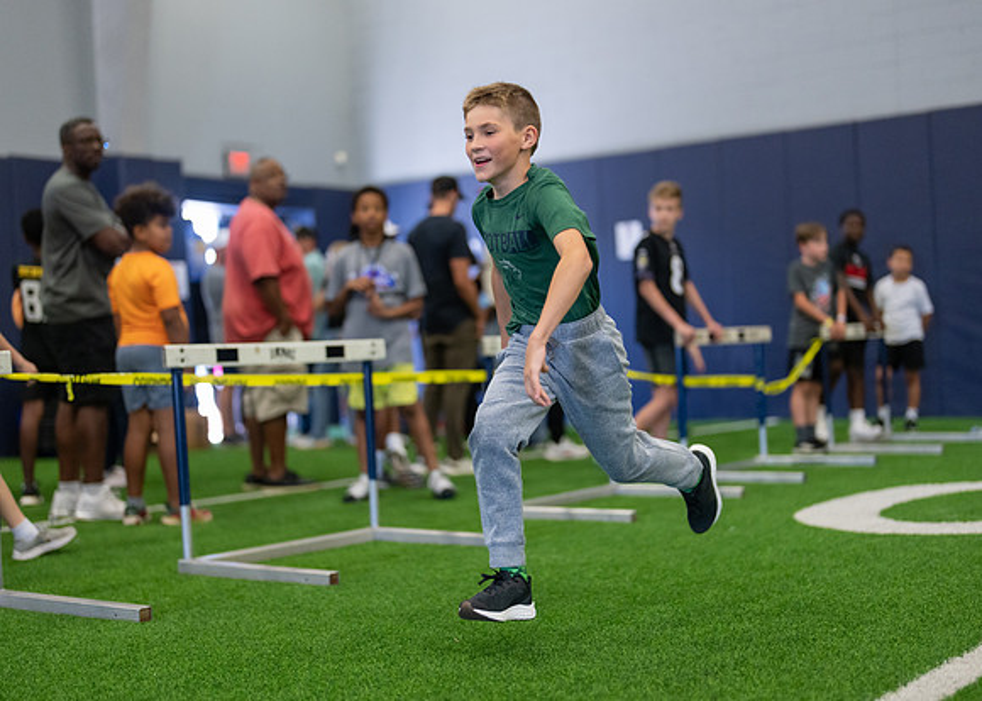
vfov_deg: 26.1
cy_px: 350
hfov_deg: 36.0
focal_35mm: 54
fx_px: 1512
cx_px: 491
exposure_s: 1/1000
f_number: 1.2
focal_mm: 50
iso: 1600
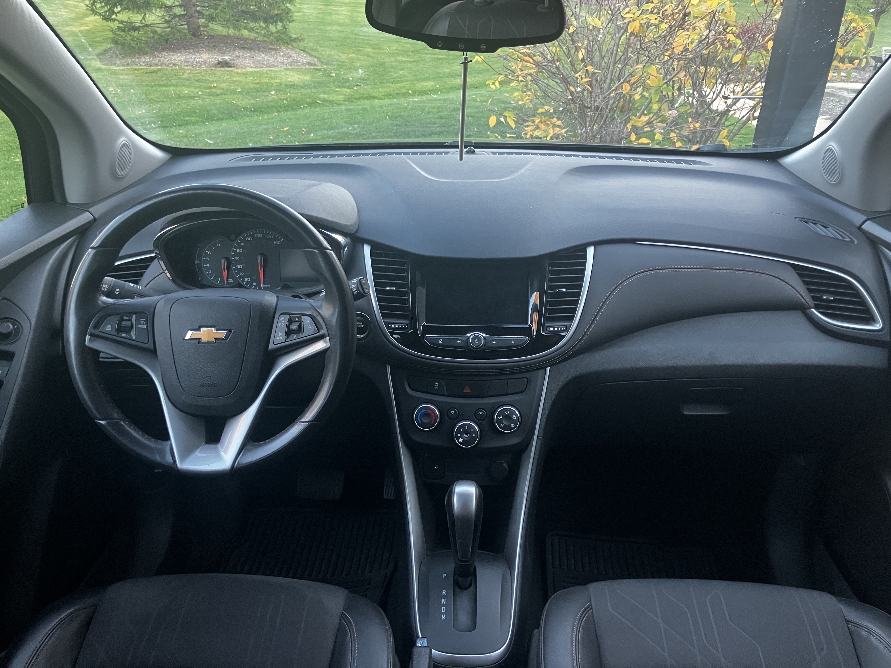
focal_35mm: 28
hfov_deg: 63.4
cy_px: 334
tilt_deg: -23.4
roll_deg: -2.2
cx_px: 446
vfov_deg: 49.7
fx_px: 721
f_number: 1.8
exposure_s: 1/60
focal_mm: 3.99
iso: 250
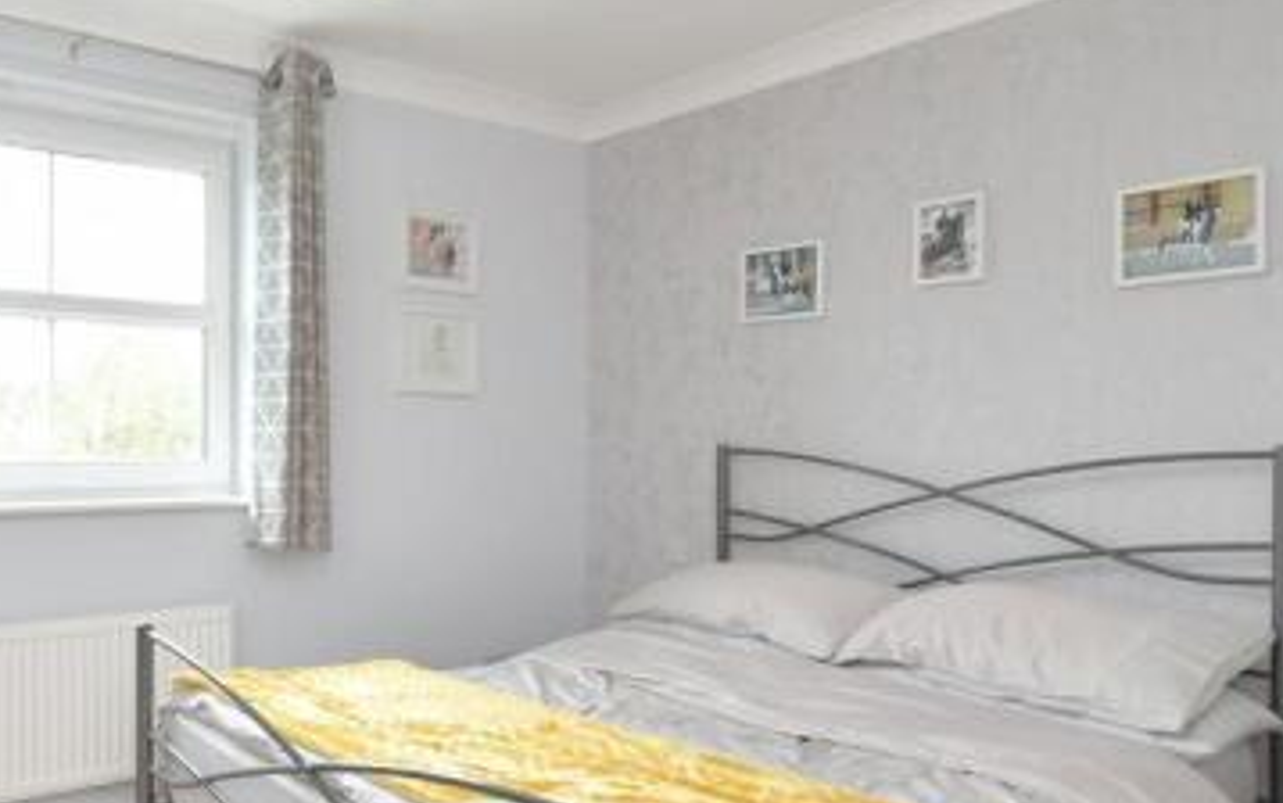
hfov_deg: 63.1
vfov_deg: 44.4
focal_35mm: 28
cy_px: 475
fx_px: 979
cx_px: 344
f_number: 8
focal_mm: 10
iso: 250
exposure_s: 1/3
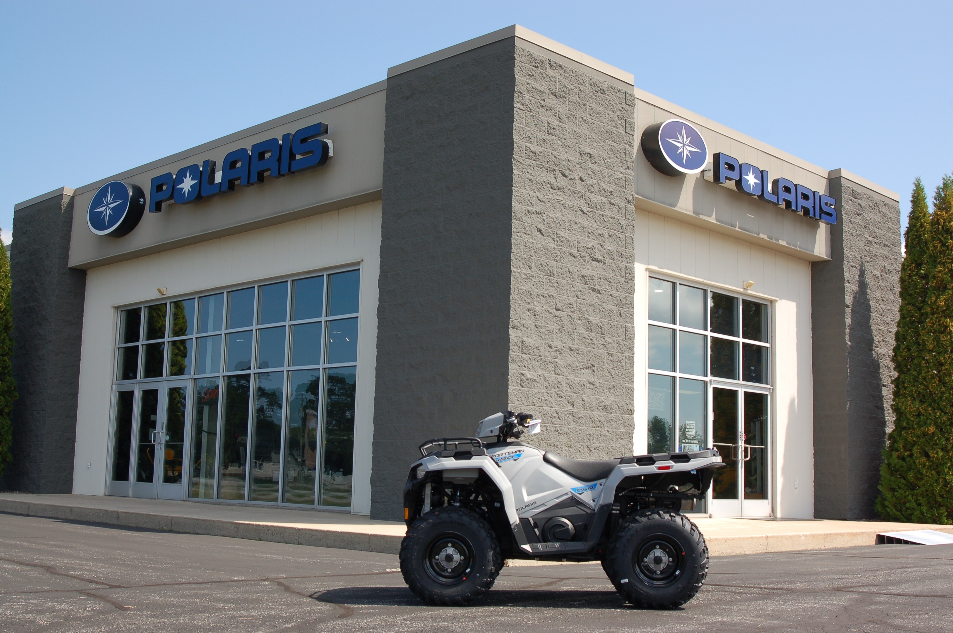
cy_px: 316
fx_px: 1111
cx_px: 476
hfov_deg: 46.4
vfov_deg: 31.8
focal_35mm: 42
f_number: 8
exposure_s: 1/250
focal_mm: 28
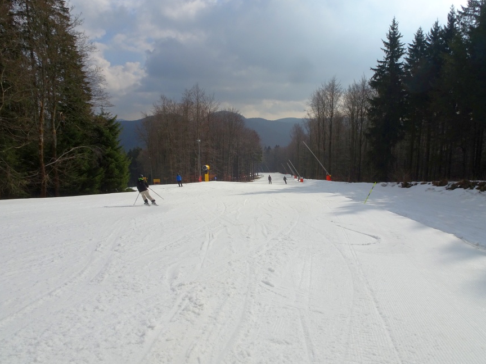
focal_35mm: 25
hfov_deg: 69.4
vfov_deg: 54.9
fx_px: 351
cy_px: 185
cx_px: 246
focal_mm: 4.1
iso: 80
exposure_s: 1/2000
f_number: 3.5
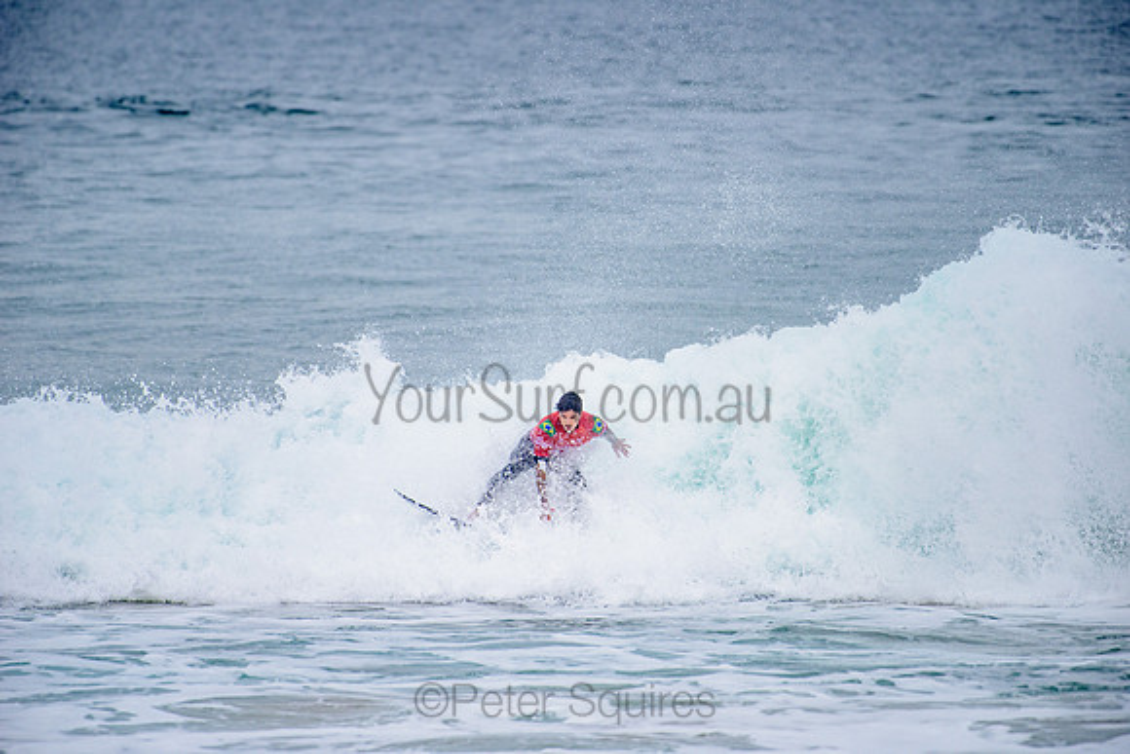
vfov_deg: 2.8
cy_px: 377
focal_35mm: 500
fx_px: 15697
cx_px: 565
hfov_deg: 4.1
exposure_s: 1/2000
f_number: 5.6
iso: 400
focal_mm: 500
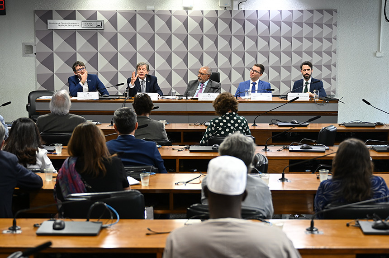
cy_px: 129
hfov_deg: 40.4
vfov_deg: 27.4
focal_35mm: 49
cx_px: 194
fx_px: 528
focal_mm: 49
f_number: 2.8
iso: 400
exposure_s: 1/50
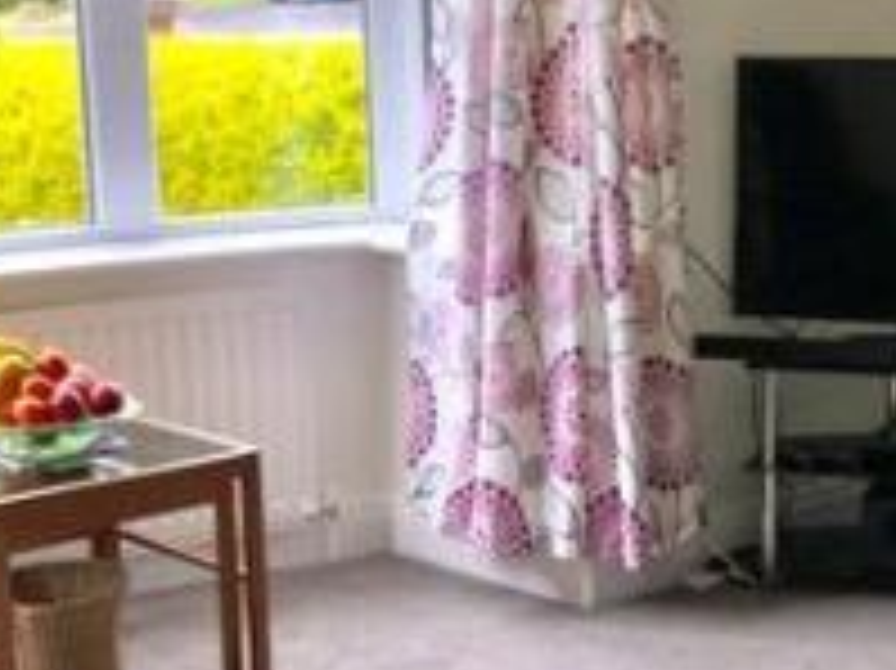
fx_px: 2121
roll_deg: +1.2
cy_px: 429
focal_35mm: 82
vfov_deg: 17.9
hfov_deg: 23.7
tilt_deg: -12.5
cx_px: 597
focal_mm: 3.99
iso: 20
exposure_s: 1/170
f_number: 1.8
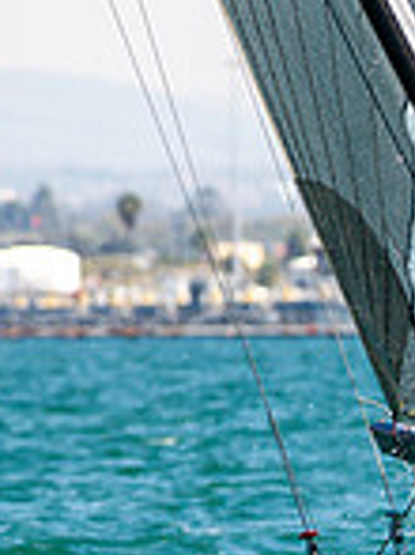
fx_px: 12662
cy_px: 634
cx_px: 653
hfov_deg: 1.9
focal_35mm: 791
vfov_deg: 2.5
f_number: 5
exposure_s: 1/1600
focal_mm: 200
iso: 320
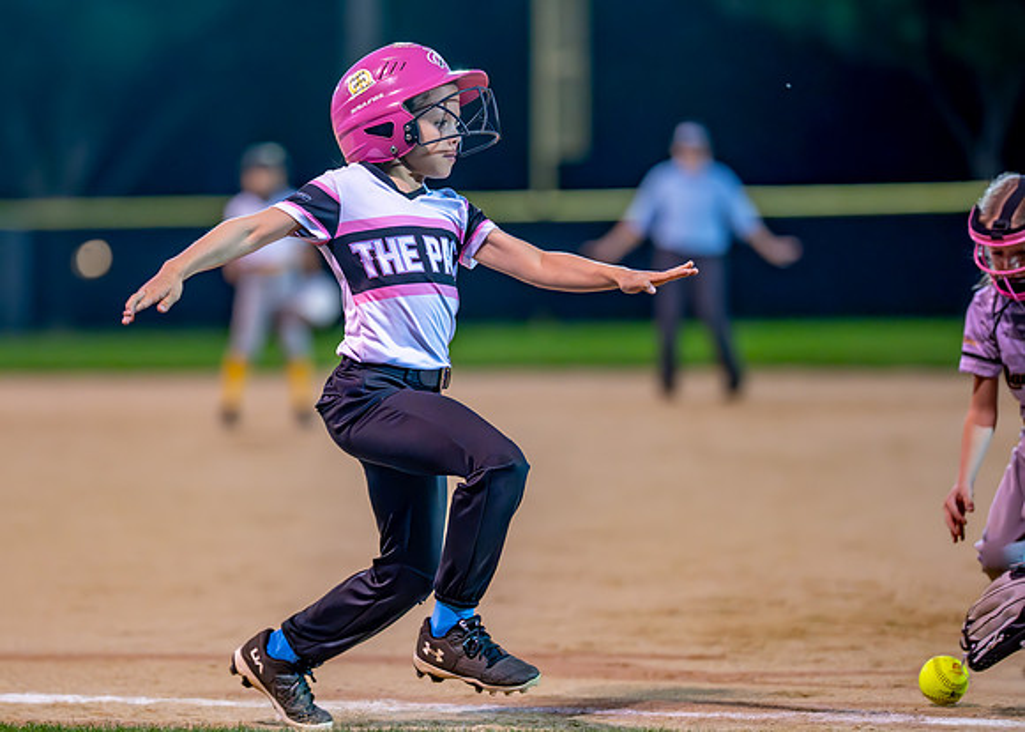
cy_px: 377
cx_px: 334
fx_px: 5280
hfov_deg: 11.1
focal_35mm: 181
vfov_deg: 7.9
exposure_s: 1/1600
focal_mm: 135
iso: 6400
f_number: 1.8
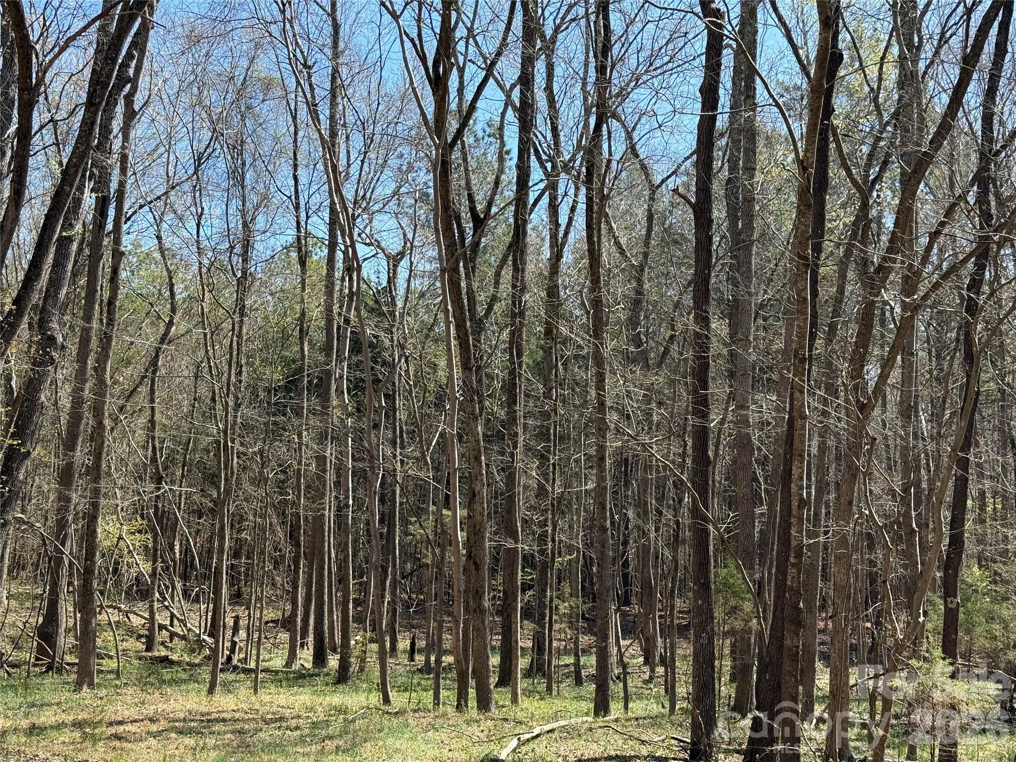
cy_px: 381
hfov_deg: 39.7
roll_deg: -0.4
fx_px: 1409
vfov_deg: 30.3
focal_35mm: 48
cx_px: 508
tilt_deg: +9.8
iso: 64
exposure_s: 1/1575
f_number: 1.78
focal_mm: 6.76
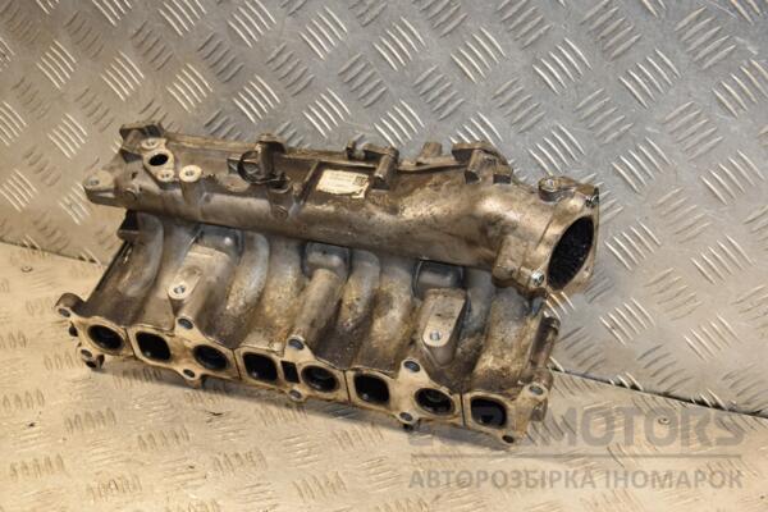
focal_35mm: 68
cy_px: 256
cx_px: 384
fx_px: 1440
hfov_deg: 29.9
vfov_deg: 20.2
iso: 800
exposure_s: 1/200
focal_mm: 45
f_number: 5
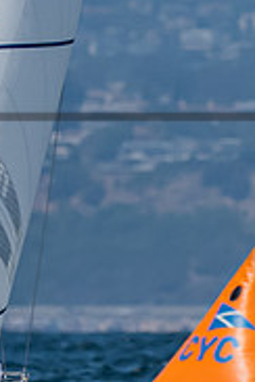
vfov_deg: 1.1
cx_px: 320
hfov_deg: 0.7
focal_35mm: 1864
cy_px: -18
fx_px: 19803
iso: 400
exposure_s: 1/2500
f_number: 6.3
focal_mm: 280
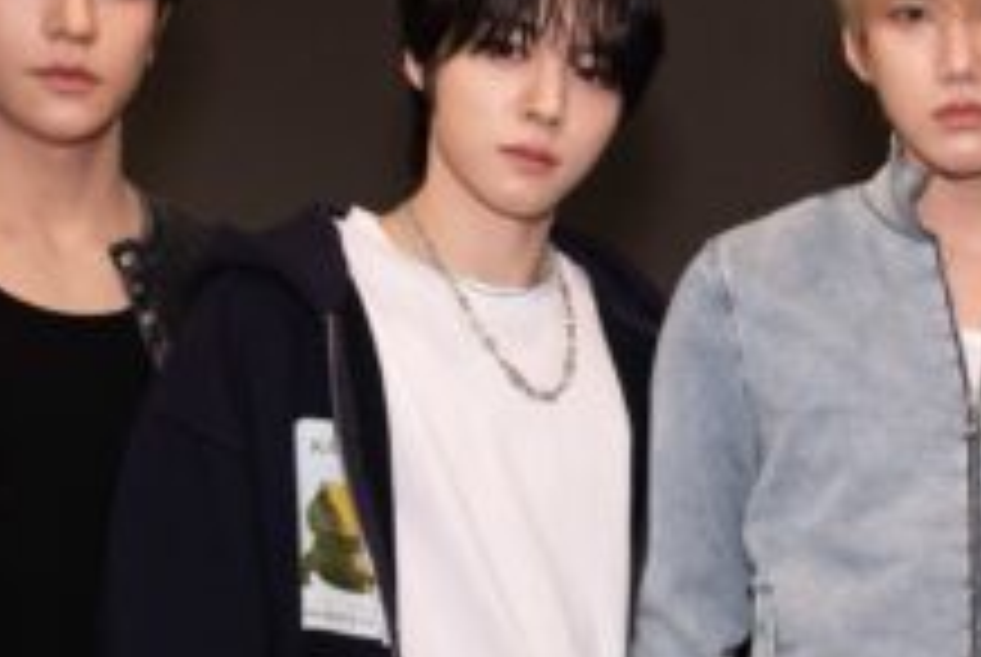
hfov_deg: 19.2
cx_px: 990
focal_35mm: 103
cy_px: 639
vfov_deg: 13.2
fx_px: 2810
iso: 1000
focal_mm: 30
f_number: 6.3
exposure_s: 1/125
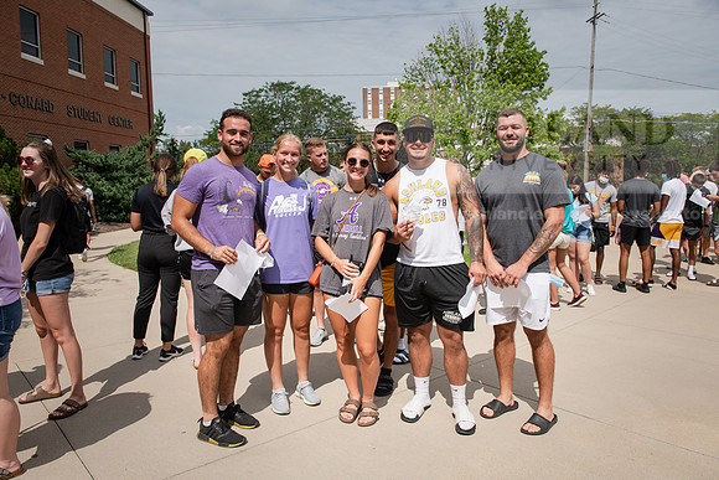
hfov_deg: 69.4
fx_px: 519
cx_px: 360
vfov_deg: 49.6
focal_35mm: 26
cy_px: 240
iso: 100
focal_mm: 26
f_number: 7.1
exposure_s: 1/400
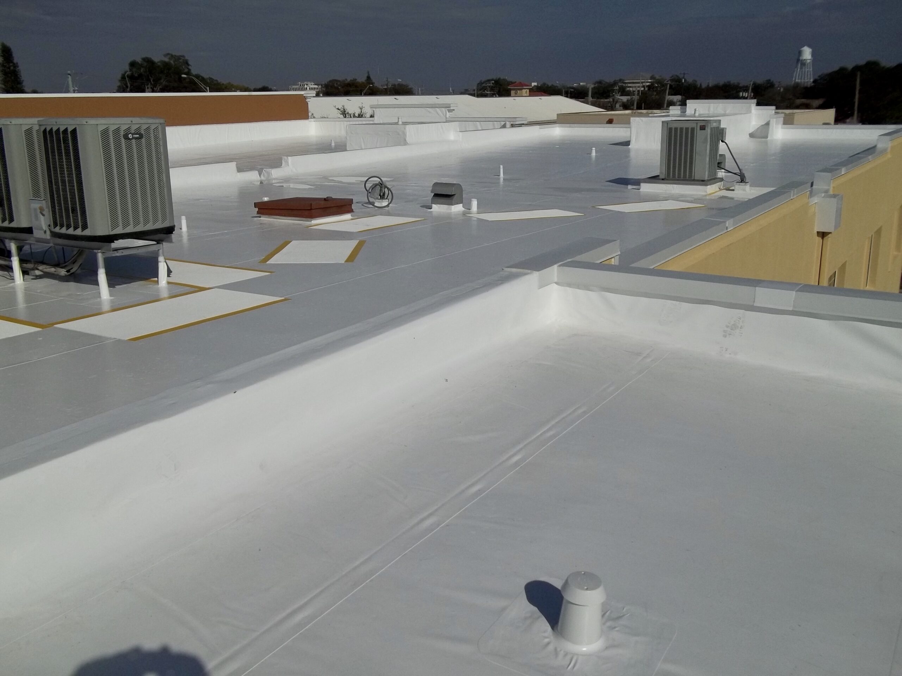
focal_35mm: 32
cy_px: 338
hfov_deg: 56.8
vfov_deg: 44.2
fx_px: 834
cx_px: 451
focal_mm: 5.7
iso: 64
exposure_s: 1/1000
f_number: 8.8
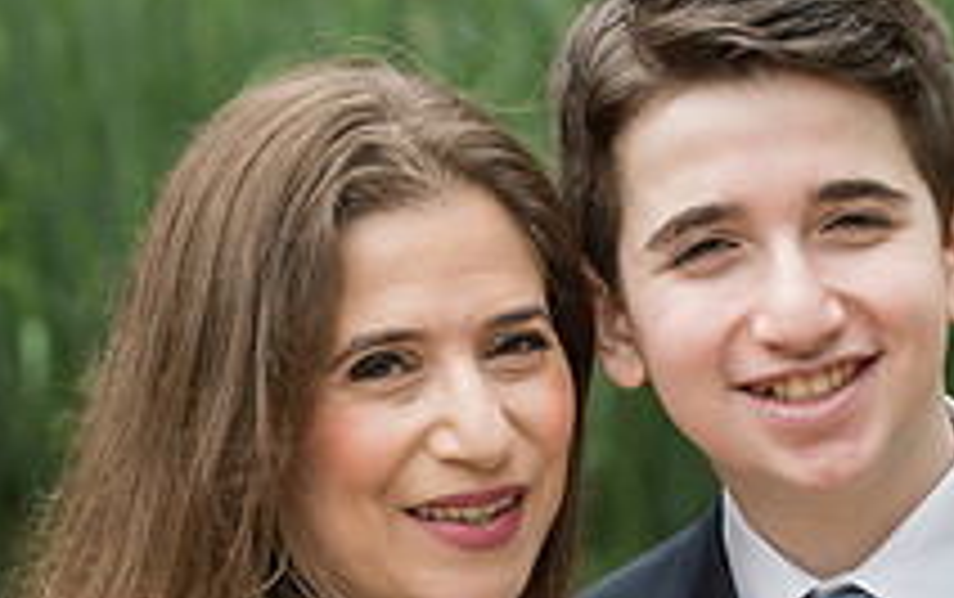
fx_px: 7105
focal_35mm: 273
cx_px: 540
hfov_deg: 7.7
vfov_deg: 4.8
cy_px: 537
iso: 400
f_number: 3.5
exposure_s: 1/1000
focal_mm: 98
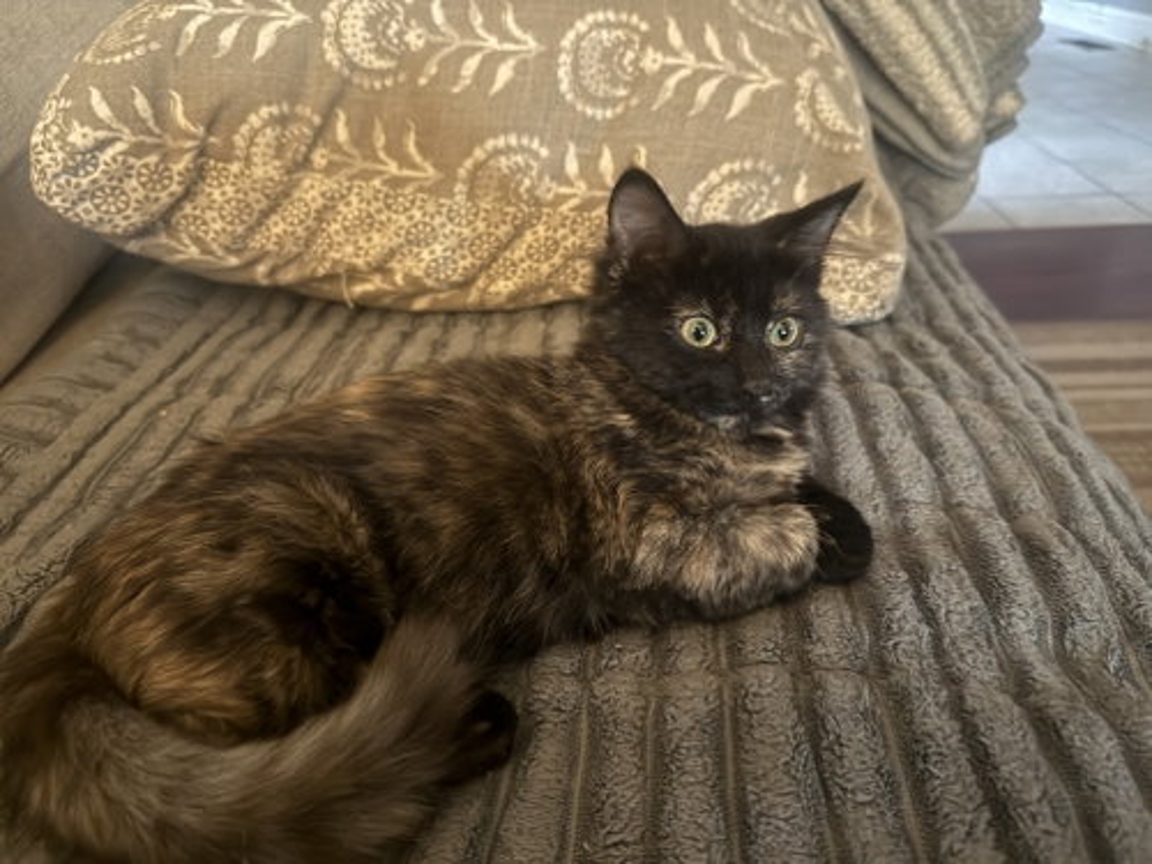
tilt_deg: -32.5
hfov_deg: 71.6
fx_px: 799
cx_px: 576
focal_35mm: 24
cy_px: 432
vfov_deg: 56.8
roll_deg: +6.5
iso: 1250
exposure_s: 1/20
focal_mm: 6.76
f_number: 1.78
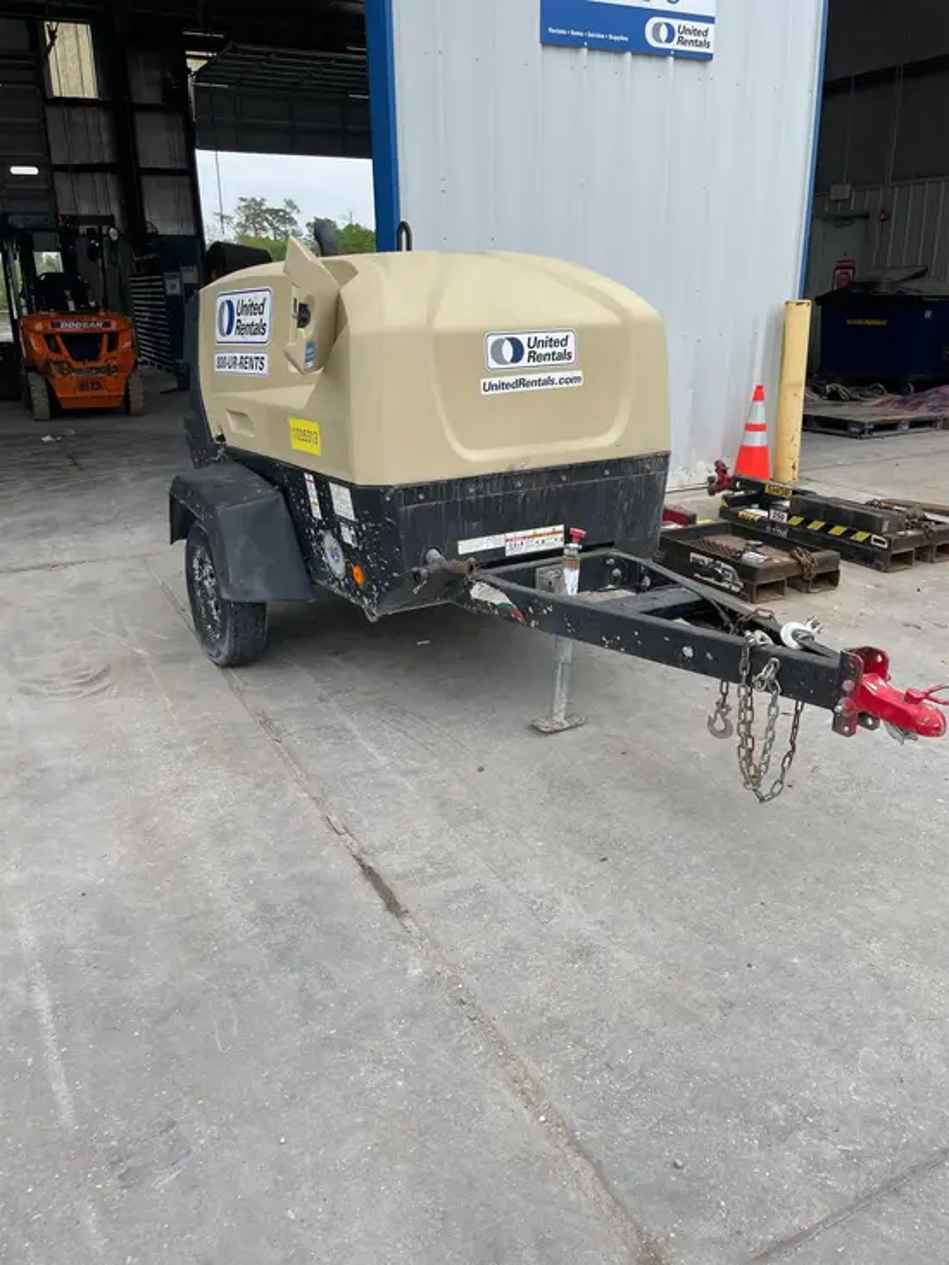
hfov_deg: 53.1
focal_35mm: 26
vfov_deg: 67.3
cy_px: 632
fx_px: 950
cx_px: 474
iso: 32
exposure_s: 1/2174
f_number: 1.6
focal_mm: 4.2
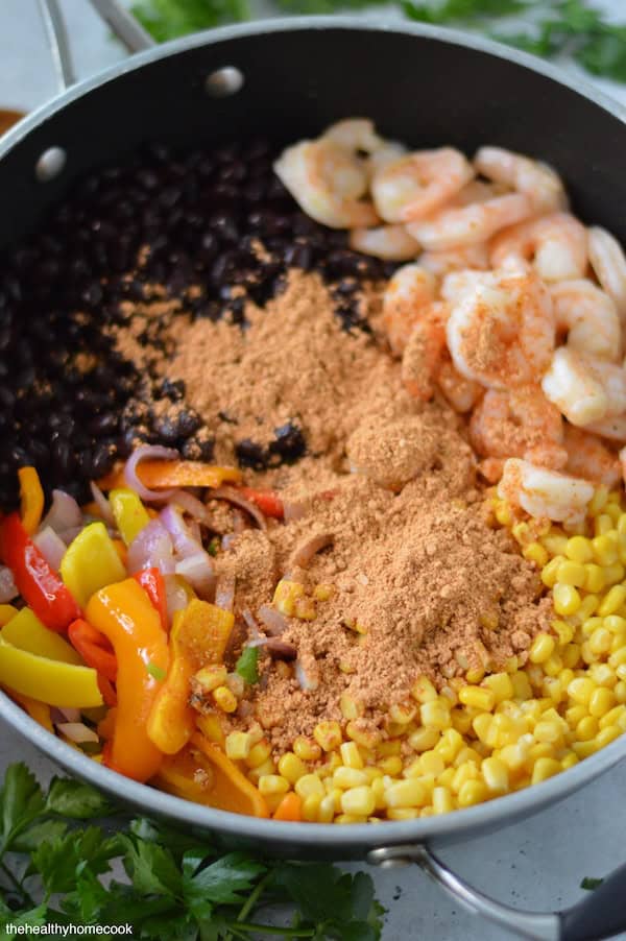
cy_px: 470
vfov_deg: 27.0
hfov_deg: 18.2
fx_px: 1959
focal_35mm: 75
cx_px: 313
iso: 1800
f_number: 2
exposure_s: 1/500
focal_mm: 50
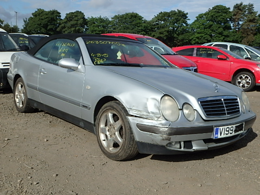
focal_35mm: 39
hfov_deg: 47.9
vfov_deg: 36.8
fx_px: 293
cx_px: 130
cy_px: 98
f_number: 5.1
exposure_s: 1/800
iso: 125
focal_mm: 6.9
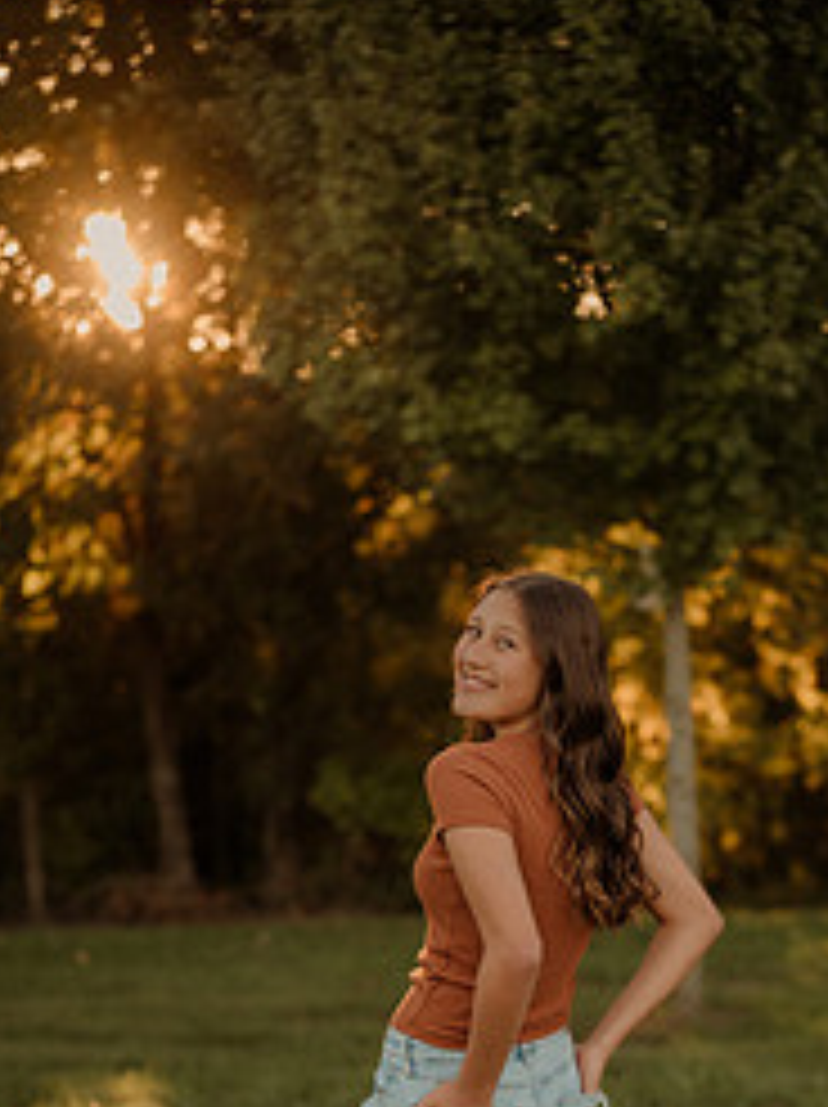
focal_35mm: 88
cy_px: 986
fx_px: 2811
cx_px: 547
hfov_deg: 16.7
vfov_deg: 21.8
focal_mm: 50
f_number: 2
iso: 250
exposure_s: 1/640
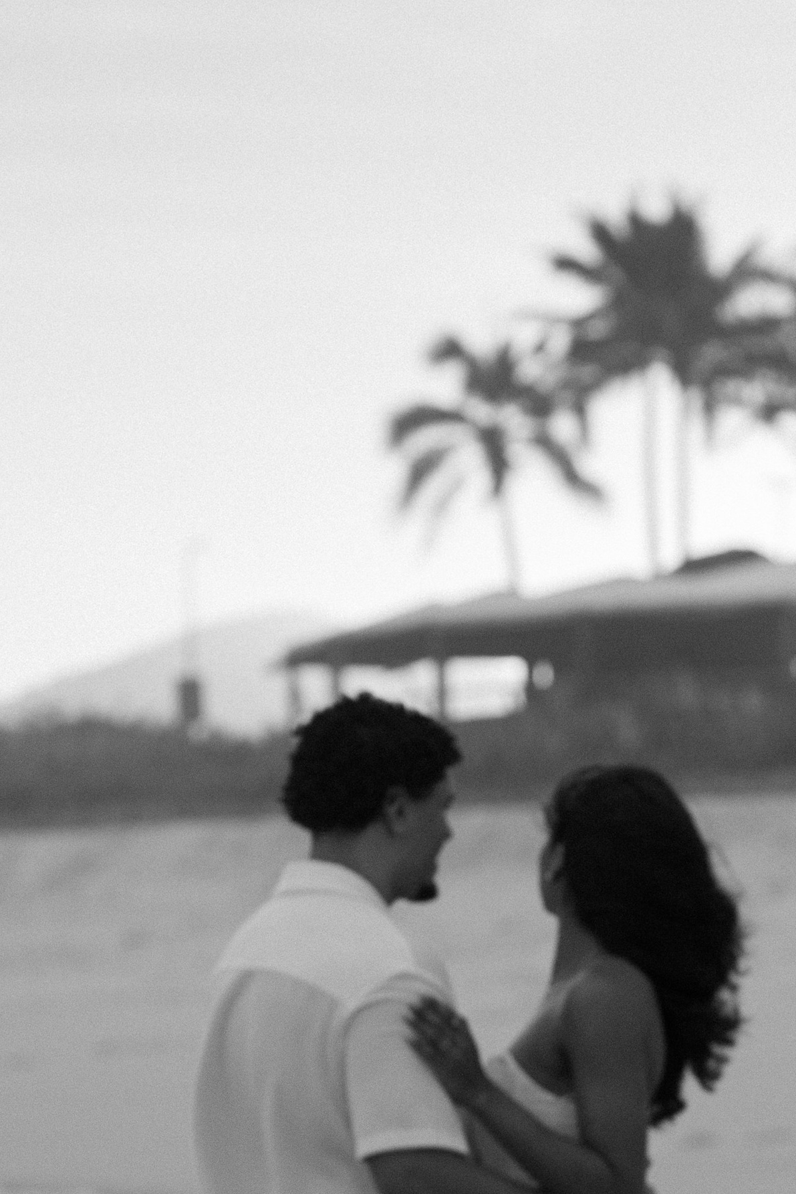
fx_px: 9089
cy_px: 935
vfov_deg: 7.5
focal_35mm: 274
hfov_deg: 5.0
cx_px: 542
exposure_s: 1/160
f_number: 4.5
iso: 500
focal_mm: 85
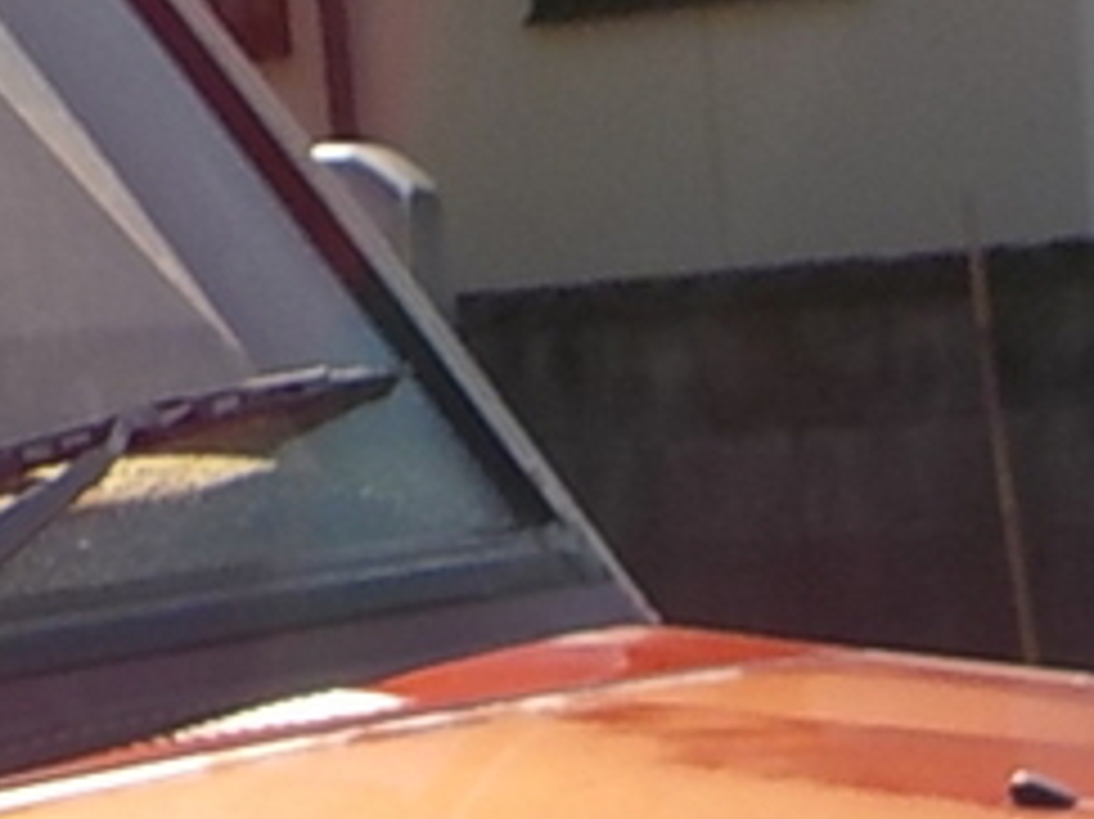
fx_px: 4675
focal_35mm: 148
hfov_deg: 13.3
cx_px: 878
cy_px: 1611
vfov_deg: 9.4
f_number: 3.3
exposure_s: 1/800
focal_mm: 4.1
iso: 125
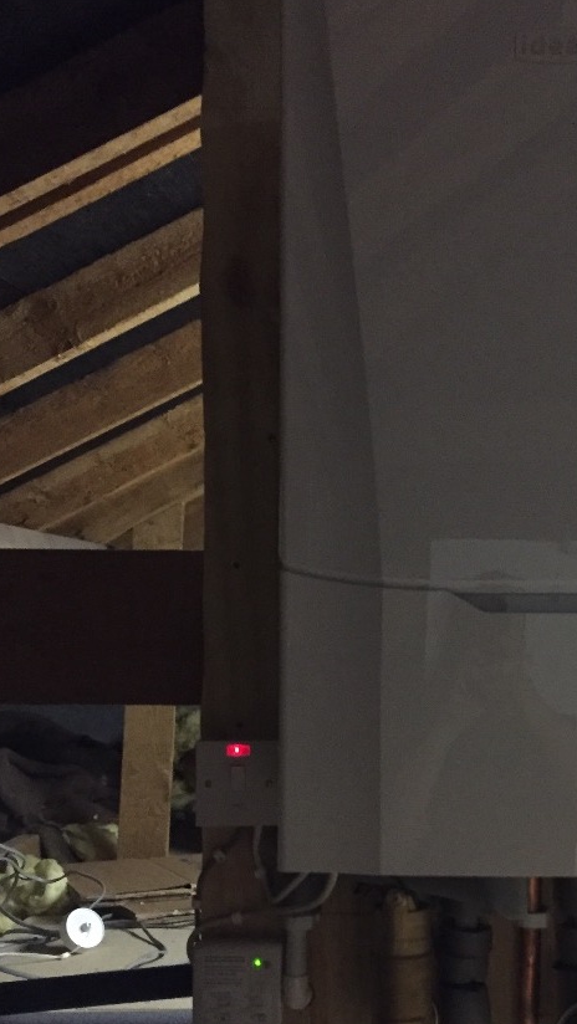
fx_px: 1250
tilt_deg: +3.5
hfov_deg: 25.4
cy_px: 590
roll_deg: -0.3
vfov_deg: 44.4
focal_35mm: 46
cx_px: 482
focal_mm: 4.15
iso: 320
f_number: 2.2
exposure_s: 1/17
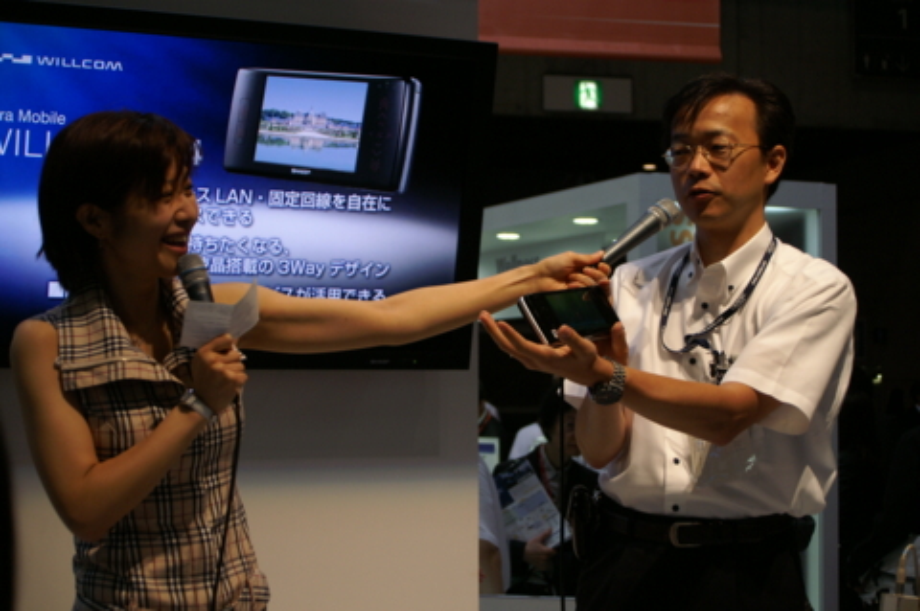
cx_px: 460
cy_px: 306
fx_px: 1915
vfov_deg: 18.1
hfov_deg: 27.0
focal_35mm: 75
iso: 400
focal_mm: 50
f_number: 5.6
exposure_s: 1/100
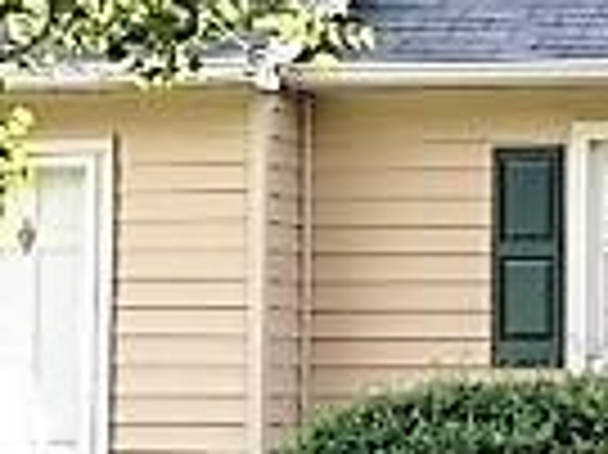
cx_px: 784
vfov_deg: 9.4
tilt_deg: +3.4
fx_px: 2755
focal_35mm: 157
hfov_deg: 12.2
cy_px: 189
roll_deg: -1.0
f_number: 2.4
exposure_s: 1/214
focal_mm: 4.12
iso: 50
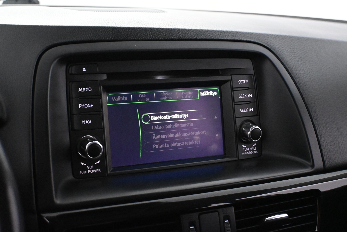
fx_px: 535
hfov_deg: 35.9
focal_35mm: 56
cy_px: 116
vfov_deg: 24.4
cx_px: 174
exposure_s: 1/60
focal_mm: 37
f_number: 5.3
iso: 8000
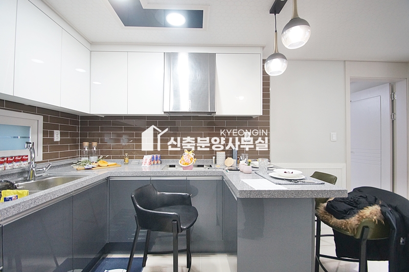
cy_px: 136
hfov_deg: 100.4
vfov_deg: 77.2
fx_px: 170
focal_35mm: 15
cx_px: 204
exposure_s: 1/60
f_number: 3.5
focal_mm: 10
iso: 800
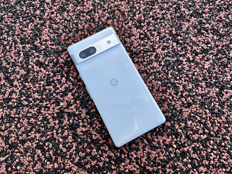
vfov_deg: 56.8
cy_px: 87
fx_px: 161
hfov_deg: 71.6
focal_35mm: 24
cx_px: 116
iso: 80
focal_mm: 6.86
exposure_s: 1/604
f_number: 1.78
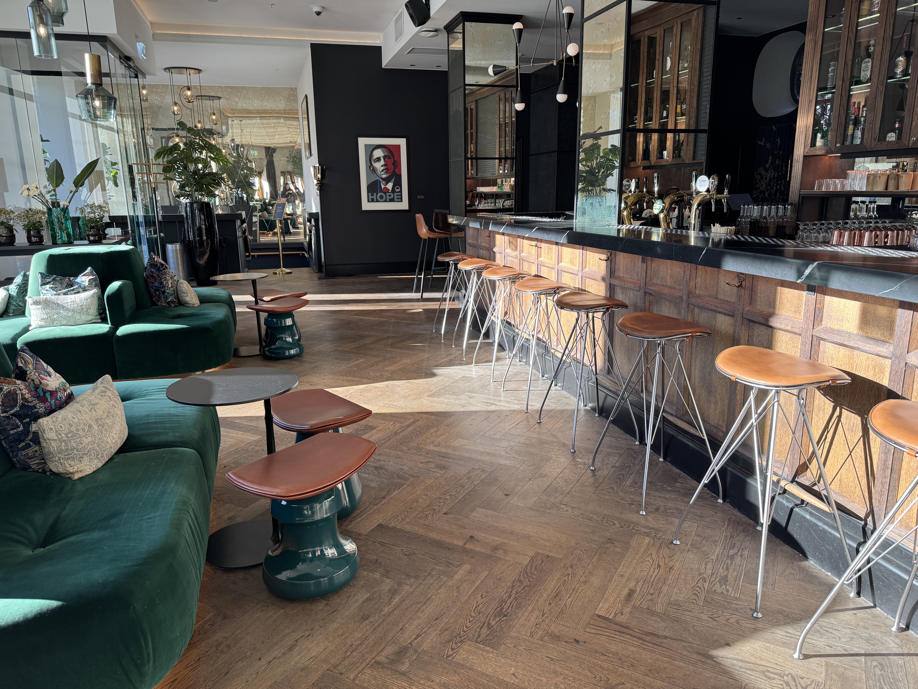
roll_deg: +0.6
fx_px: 636
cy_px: 344
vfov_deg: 56.8
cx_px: 459
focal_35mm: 24
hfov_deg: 71.6
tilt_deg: -14.4
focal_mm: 6.76
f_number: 1.78
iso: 64
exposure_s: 1/123
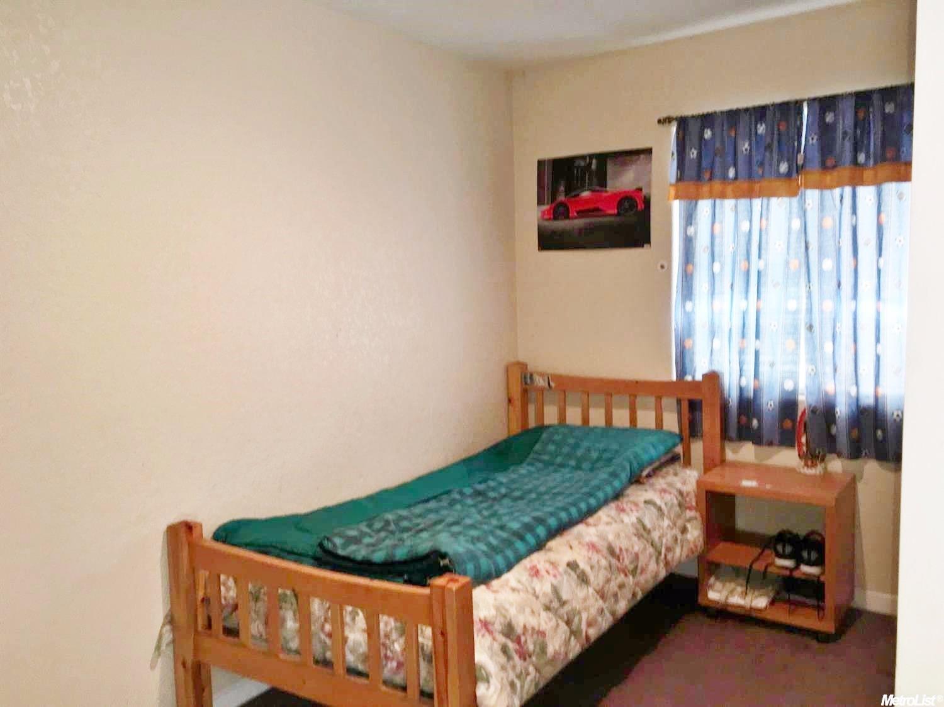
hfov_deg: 61.7
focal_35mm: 29
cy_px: 354
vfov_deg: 48.2
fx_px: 791
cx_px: 472
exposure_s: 1/30
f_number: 2.2
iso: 40
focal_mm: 4.15
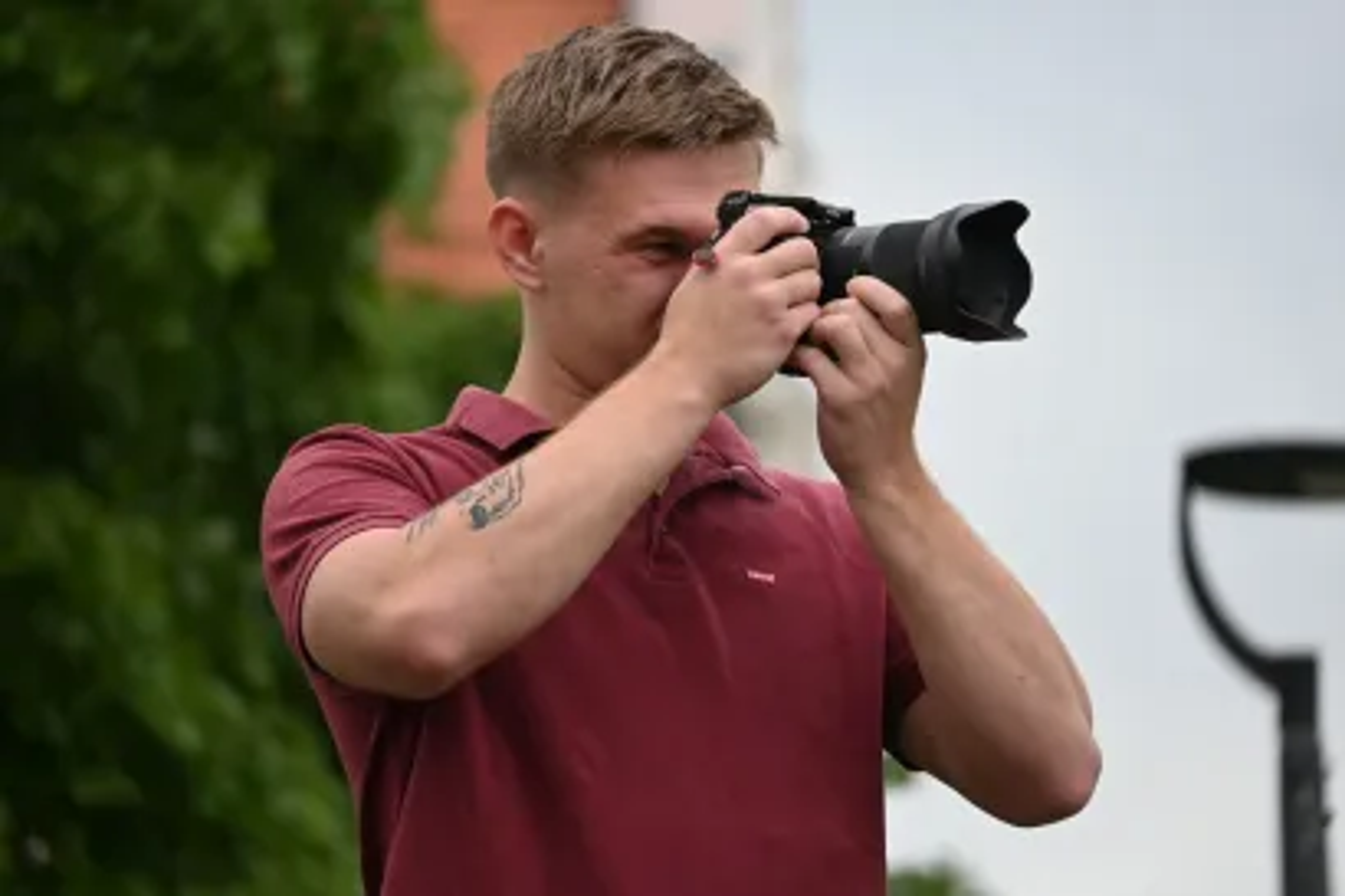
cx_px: 672
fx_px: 11763
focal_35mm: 315
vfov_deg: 4.4
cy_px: 448
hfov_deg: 6.5
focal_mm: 210
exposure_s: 1/400
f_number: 6
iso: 400
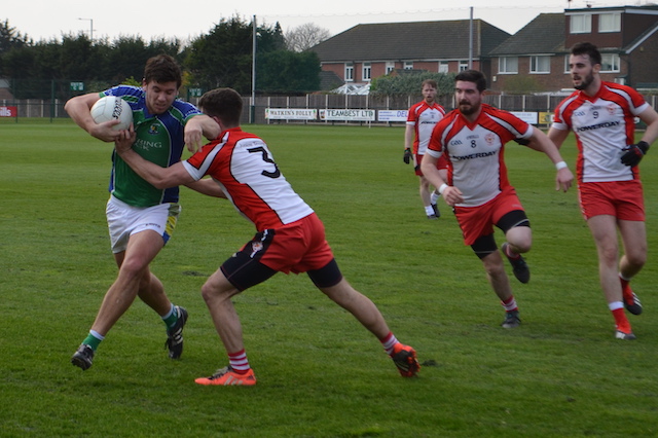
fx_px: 1315
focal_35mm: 72
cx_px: 329
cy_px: 219
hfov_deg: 28.1
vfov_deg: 18.9
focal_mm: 48
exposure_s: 1/1000
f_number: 5.3
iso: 400
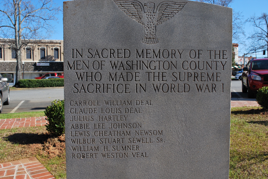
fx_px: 235
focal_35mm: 32
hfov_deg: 59.4
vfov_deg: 41.8
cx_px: 134
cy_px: 90
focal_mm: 21
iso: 100
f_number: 7.1
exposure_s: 1/200
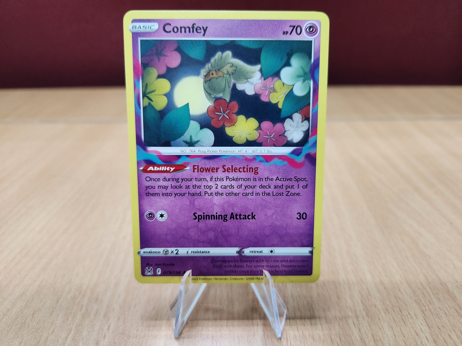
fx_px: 307
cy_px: 173
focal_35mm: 23
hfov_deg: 73.9
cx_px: 231
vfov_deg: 58.9
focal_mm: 5.4
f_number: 1.8
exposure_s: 1/120
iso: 640
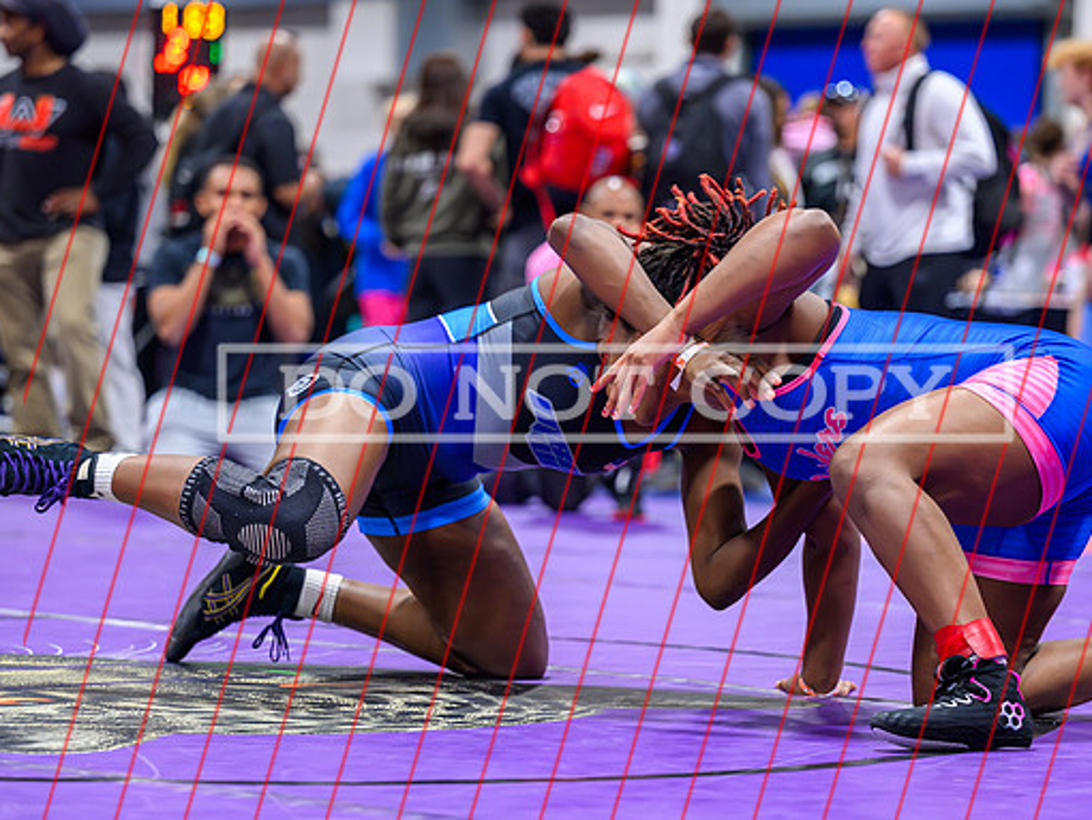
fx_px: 4324
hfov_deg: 14.4
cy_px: 438
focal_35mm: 137
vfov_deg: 10.8
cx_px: 565
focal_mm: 105
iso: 4000
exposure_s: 1/640
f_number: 2.8
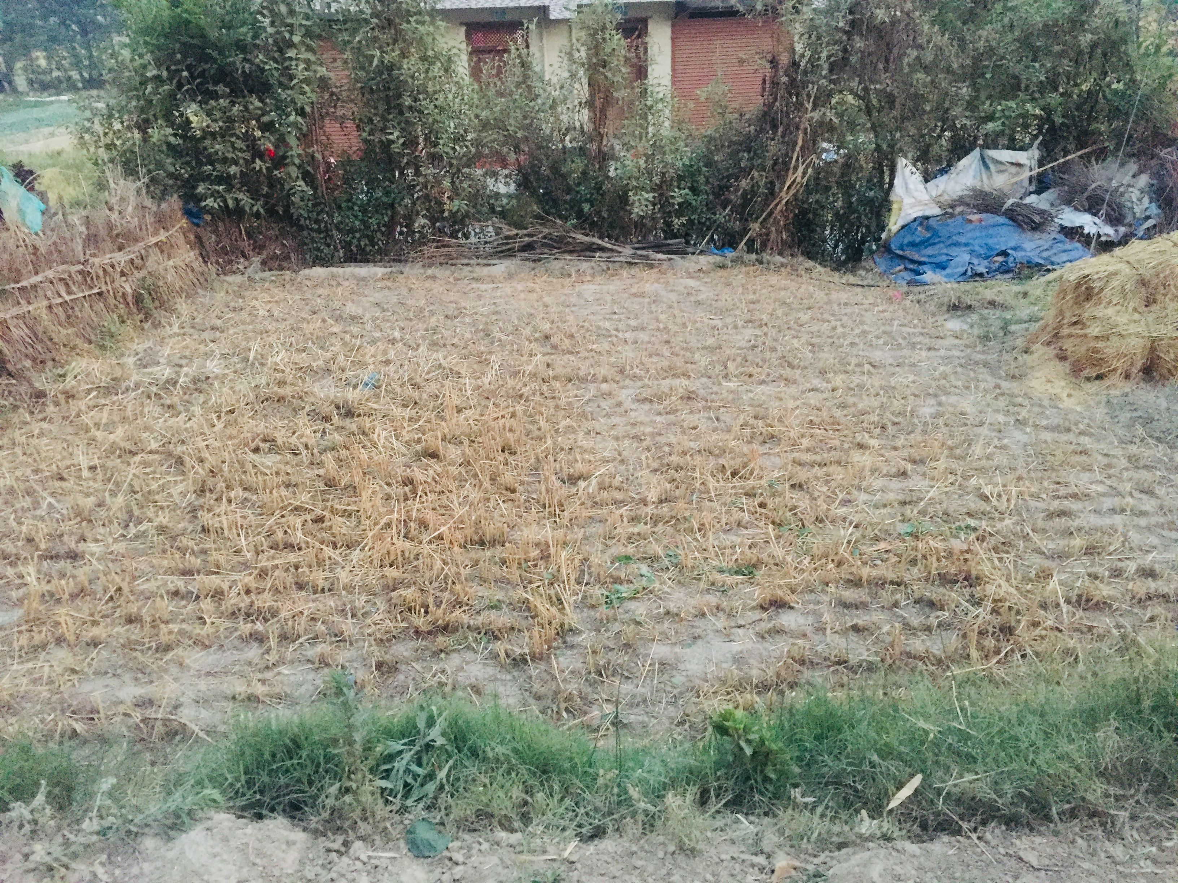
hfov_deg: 61.7
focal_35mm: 29
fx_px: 987
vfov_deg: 48.2
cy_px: 442
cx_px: 589
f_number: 2.2
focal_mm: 4.15
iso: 500
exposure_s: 1/17
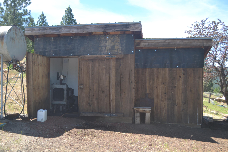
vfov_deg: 36.9
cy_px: 76
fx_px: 228
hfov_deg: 53.1
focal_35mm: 36
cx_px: 114
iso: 100
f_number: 4.2
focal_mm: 24
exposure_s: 1/200
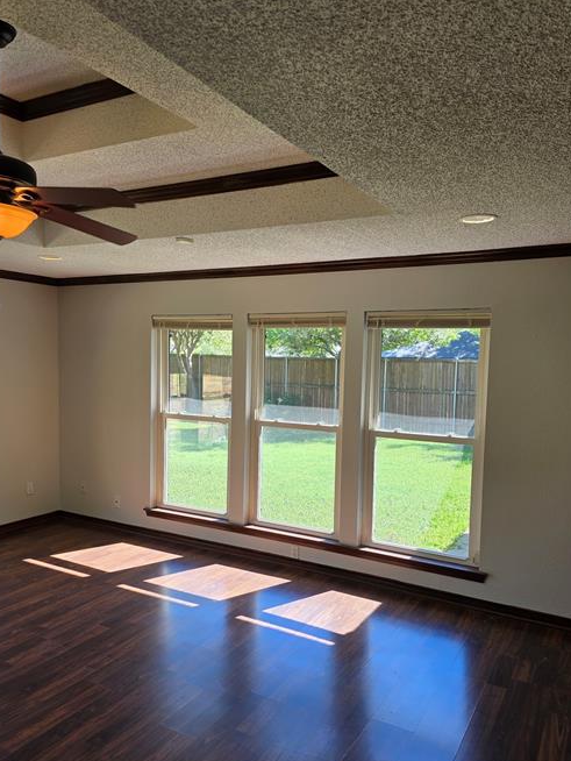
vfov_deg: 65.2
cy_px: 406
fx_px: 593
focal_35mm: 27
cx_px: 270
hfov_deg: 51.4
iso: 25
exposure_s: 1/120
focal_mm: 6.3
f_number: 1.7
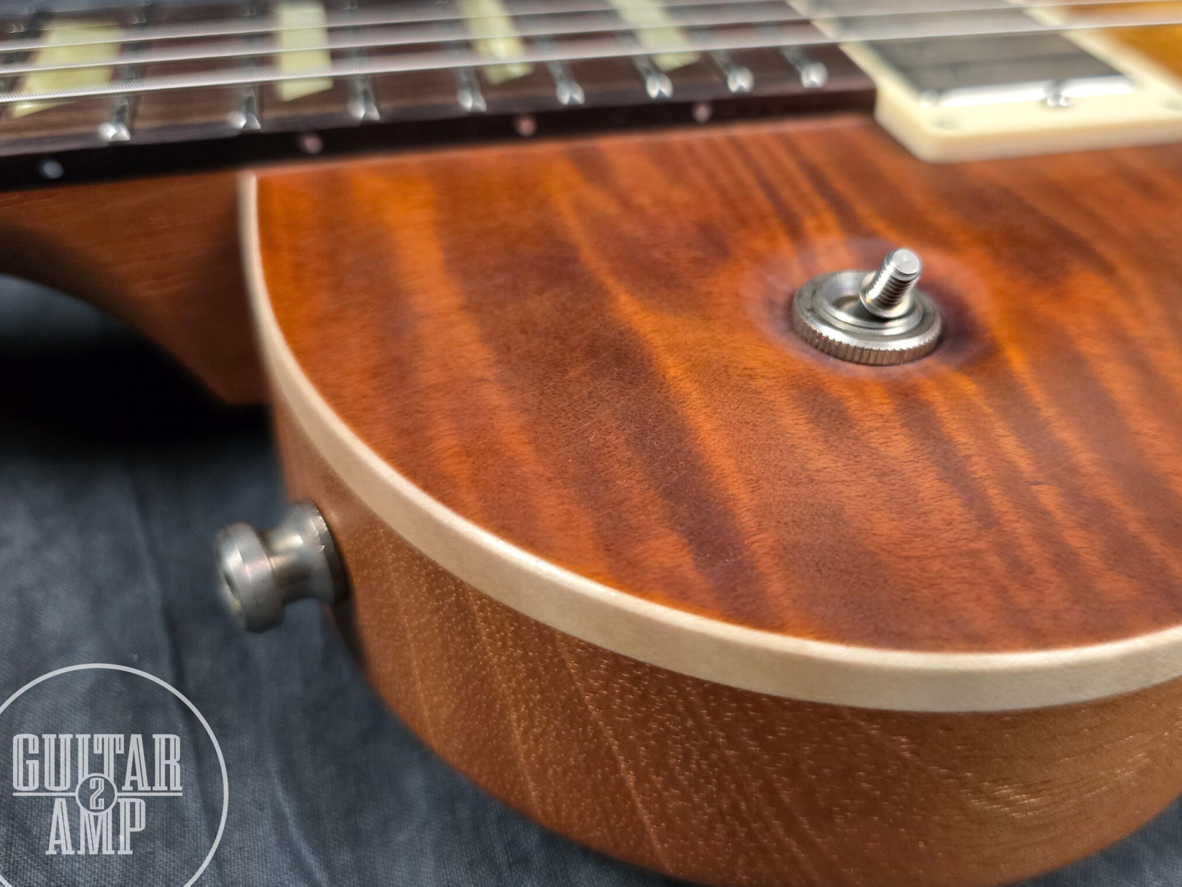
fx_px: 990
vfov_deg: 48.1
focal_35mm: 29
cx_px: 704
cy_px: 385
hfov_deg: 61.2
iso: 800
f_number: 1.7
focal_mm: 6.3
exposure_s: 1/100
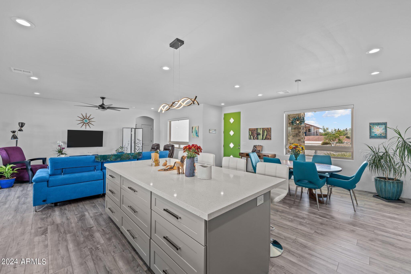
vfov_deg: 78.4
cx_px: 206
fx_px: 168
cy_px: 137
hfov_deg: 101.5
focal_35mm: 15
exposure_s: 1/13
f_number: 8
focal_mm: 14.7
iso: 400
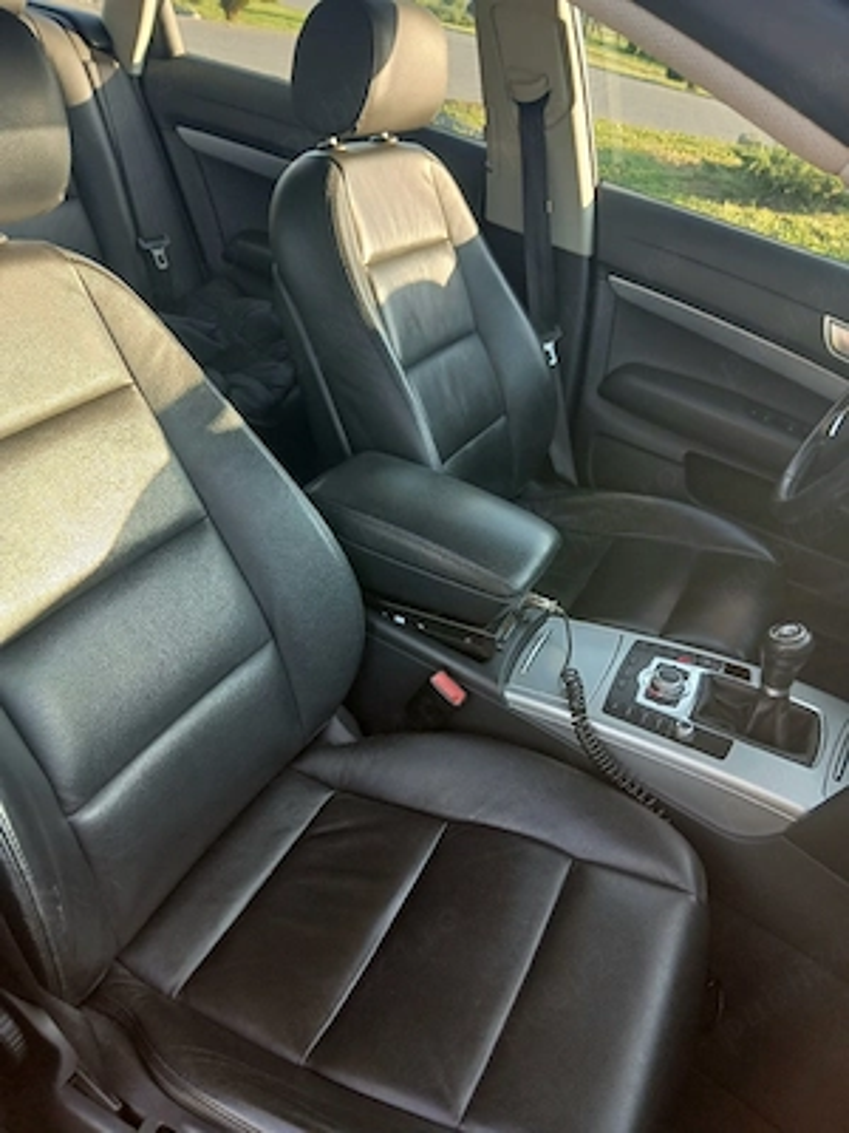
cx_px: 424
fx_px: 850
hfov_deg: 53.1
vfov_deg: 67.3
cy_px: 566
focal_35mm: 26
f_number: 1.8
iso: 40
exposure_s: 1/50.3
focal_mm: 3.98
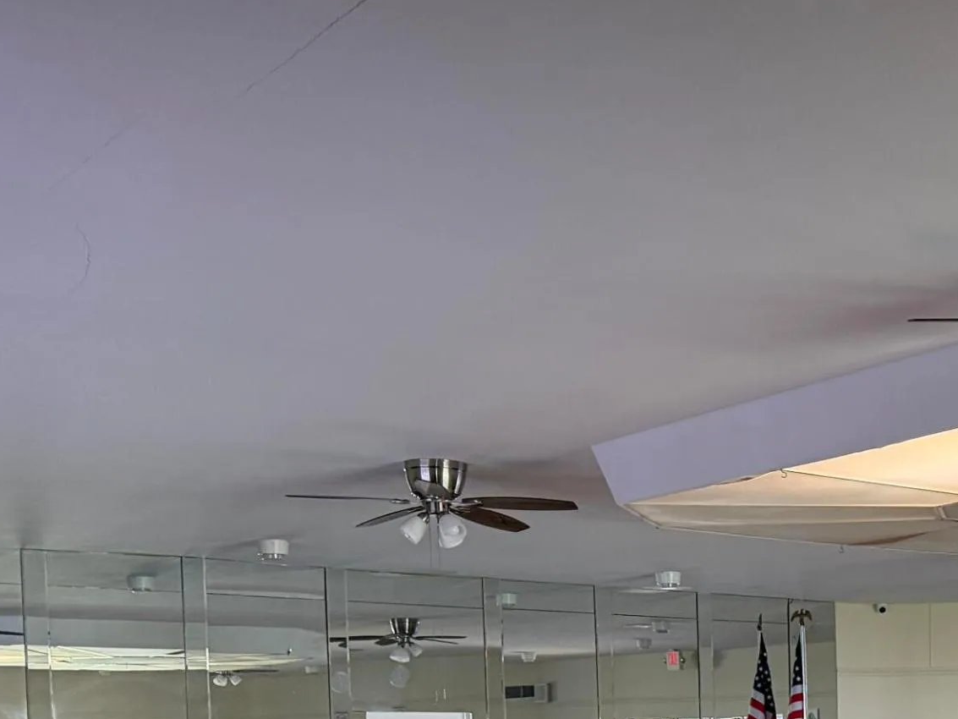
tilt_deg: -0.9
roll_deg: +2.0
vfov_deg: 22.5
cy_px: 818
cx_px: 923
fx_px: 1688
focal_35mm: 61
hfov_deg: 29.8
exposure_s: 1/60
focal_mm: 6.76
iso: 400
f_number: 1.78
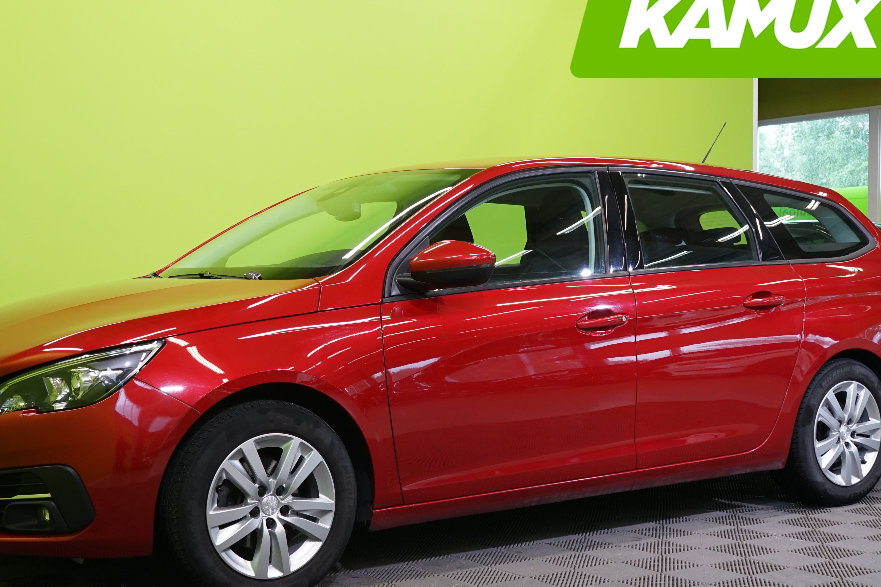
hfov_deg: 37.5
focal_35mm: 53
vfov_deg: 25.4
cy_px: 374
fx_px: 1297
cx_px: 398
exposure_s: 1/30
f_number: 6.3
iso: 640
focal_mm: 34
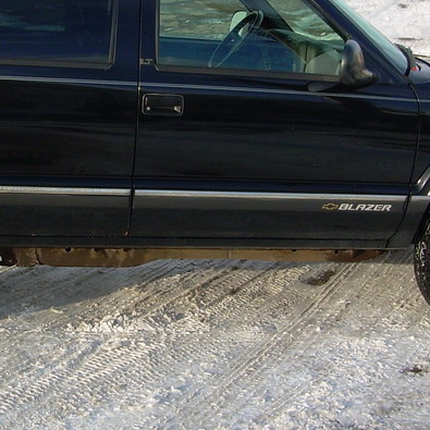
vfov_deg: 19.8
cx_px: 131
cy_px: 126
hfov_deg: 19.9
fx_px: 1223
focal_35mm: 87
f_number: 4.6
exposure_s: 1/250
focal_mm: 6.3
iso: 50
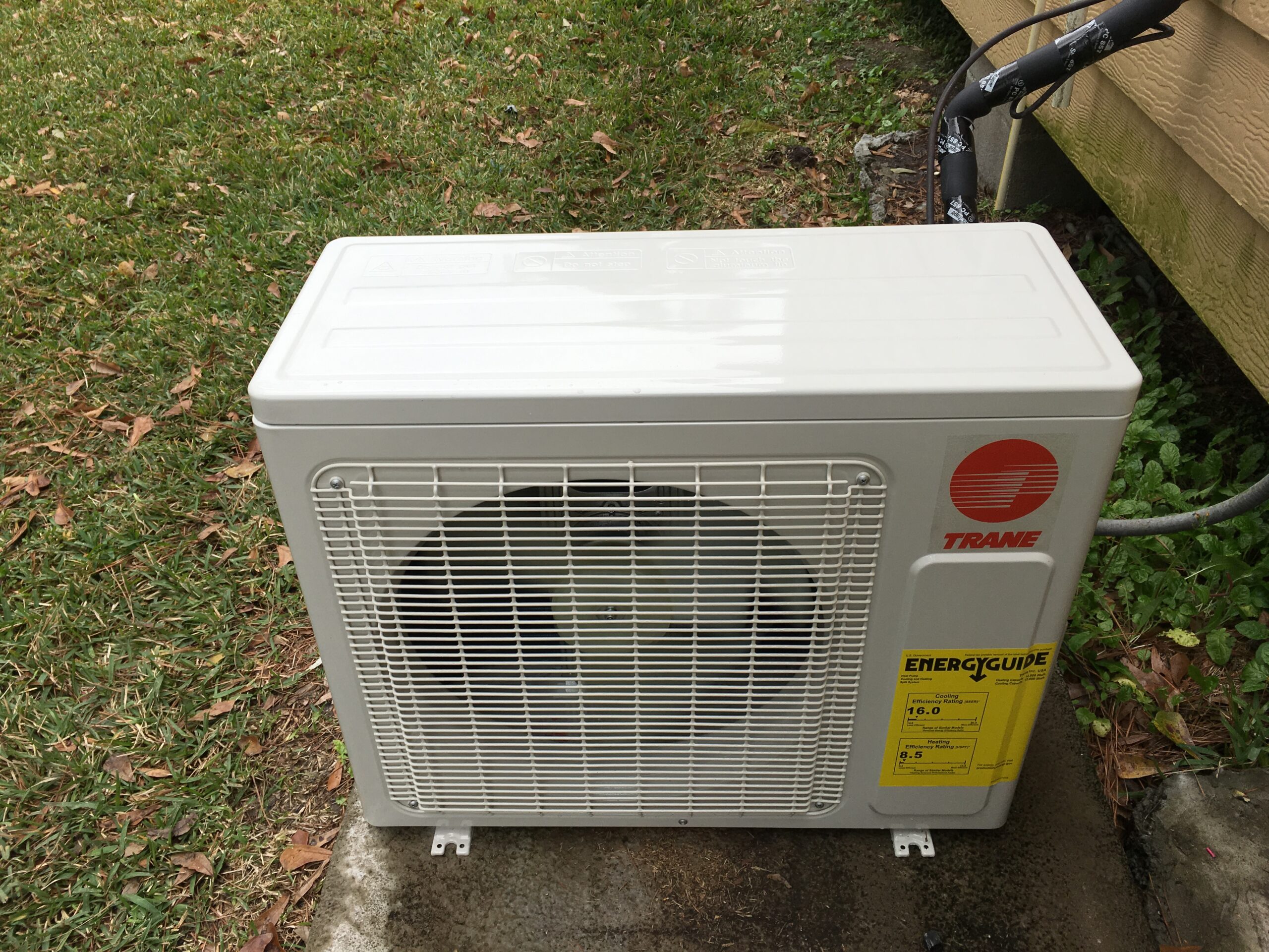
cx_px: 634
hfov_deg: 61.7
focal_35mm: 29
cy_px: 476
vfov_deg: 48.2
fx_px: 1063
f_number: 2.2
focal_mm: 4.15
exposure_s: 1/288
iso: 25
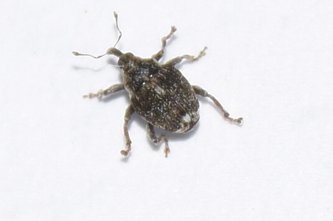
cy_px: 99
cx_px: 150
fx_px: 2299
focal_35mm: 249
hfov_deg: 8.3
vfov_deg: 5.5
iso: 100
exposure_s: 1/160
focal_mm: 140
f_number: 11
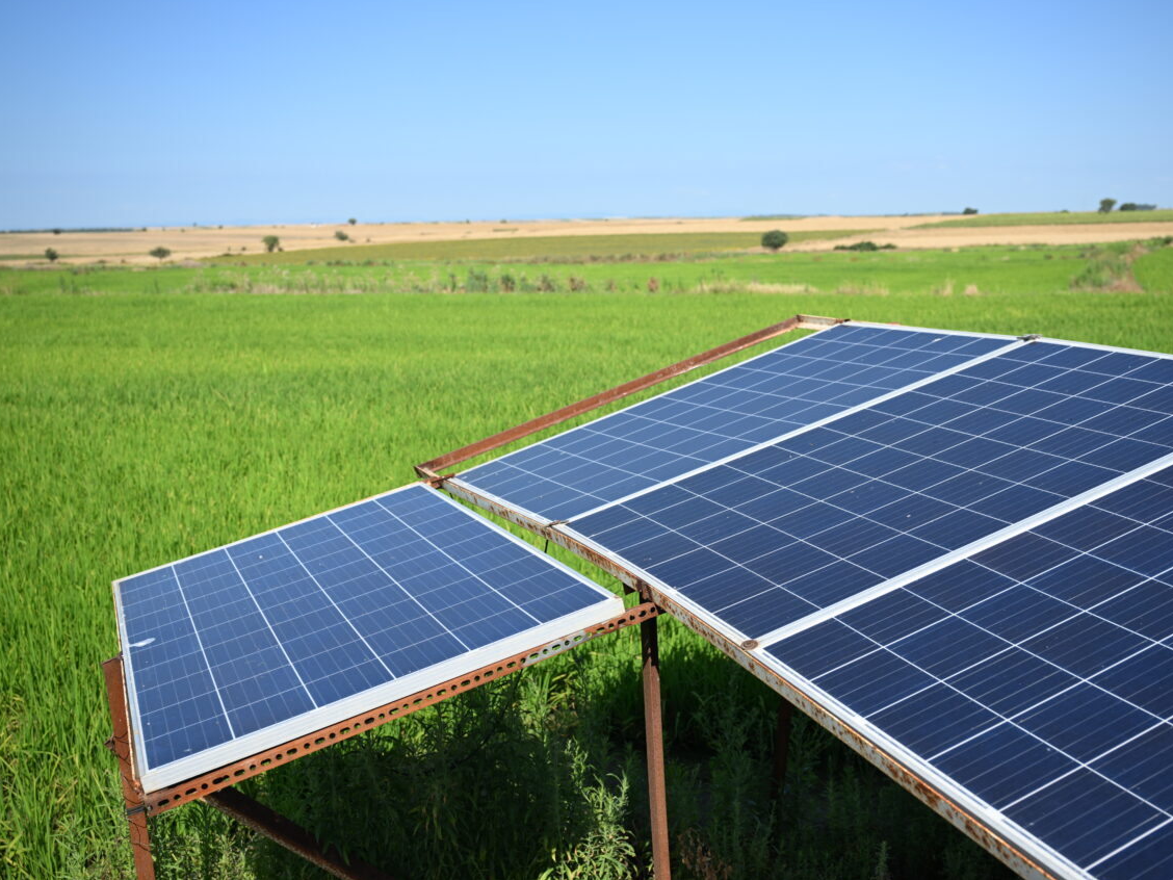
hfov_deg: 50.6
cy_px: 437
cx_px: 644
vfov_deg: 39.1
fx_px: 1238
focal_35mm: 37
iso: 90
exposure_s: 1/800
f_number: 4
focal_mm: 33.5
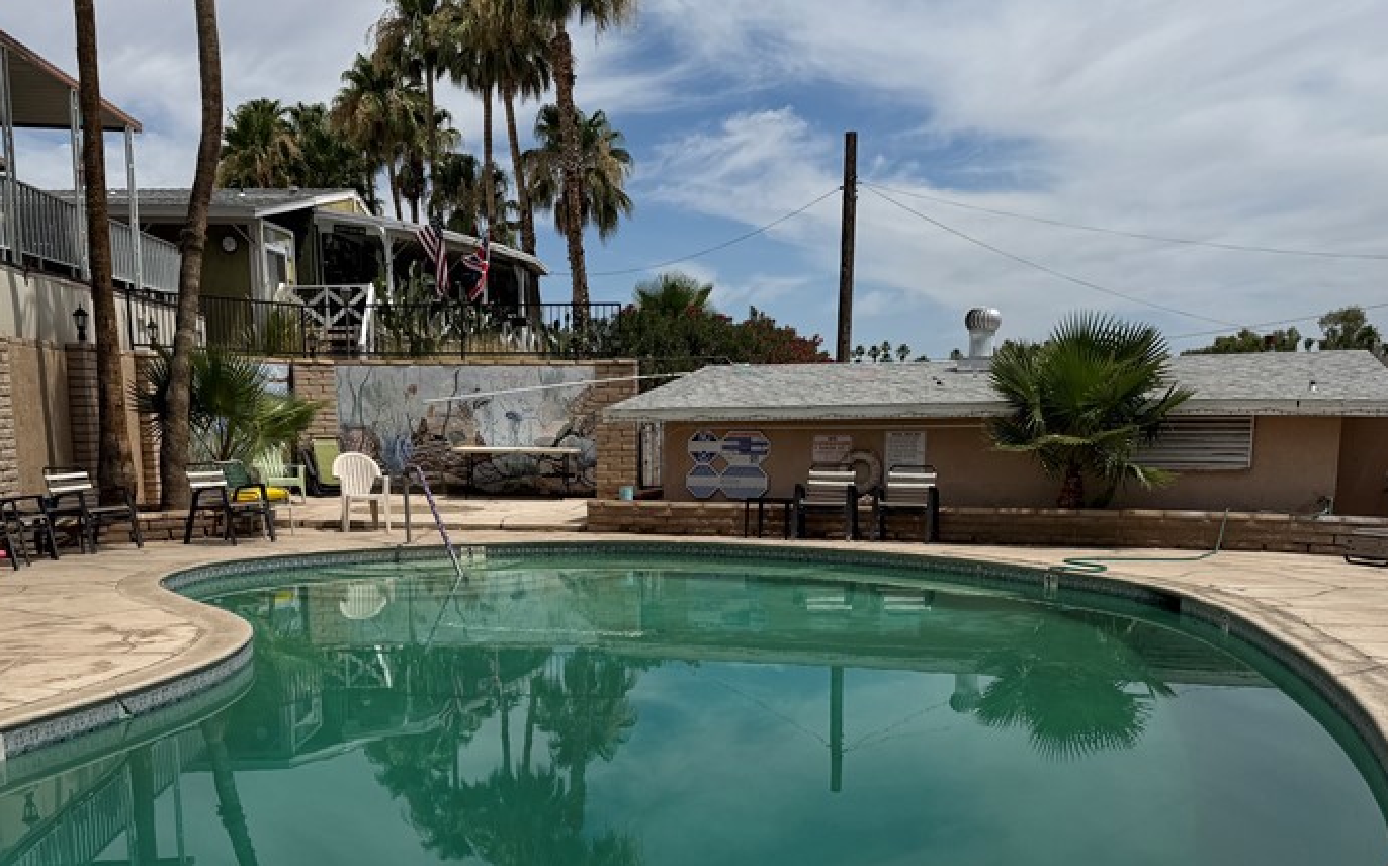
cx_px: 629
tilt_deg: -10.6
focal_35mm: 38
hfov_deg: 51.5
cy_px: 708
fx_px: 1437
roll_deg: -0.1
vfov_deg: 32.5
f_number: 1.78
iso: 80
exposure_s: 1/10309
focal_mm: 6.76
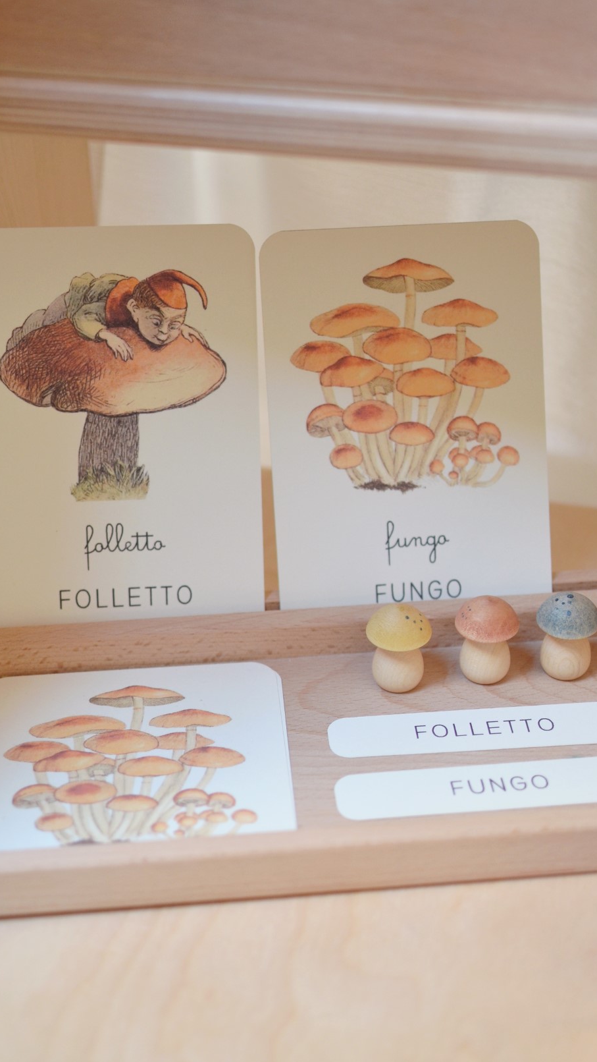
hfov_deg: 21.6
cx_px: 338
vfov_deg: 37.5
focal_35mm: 56
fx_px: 1562
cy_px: 527
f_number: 1.8
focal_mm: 35
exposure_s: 1/100
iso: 560
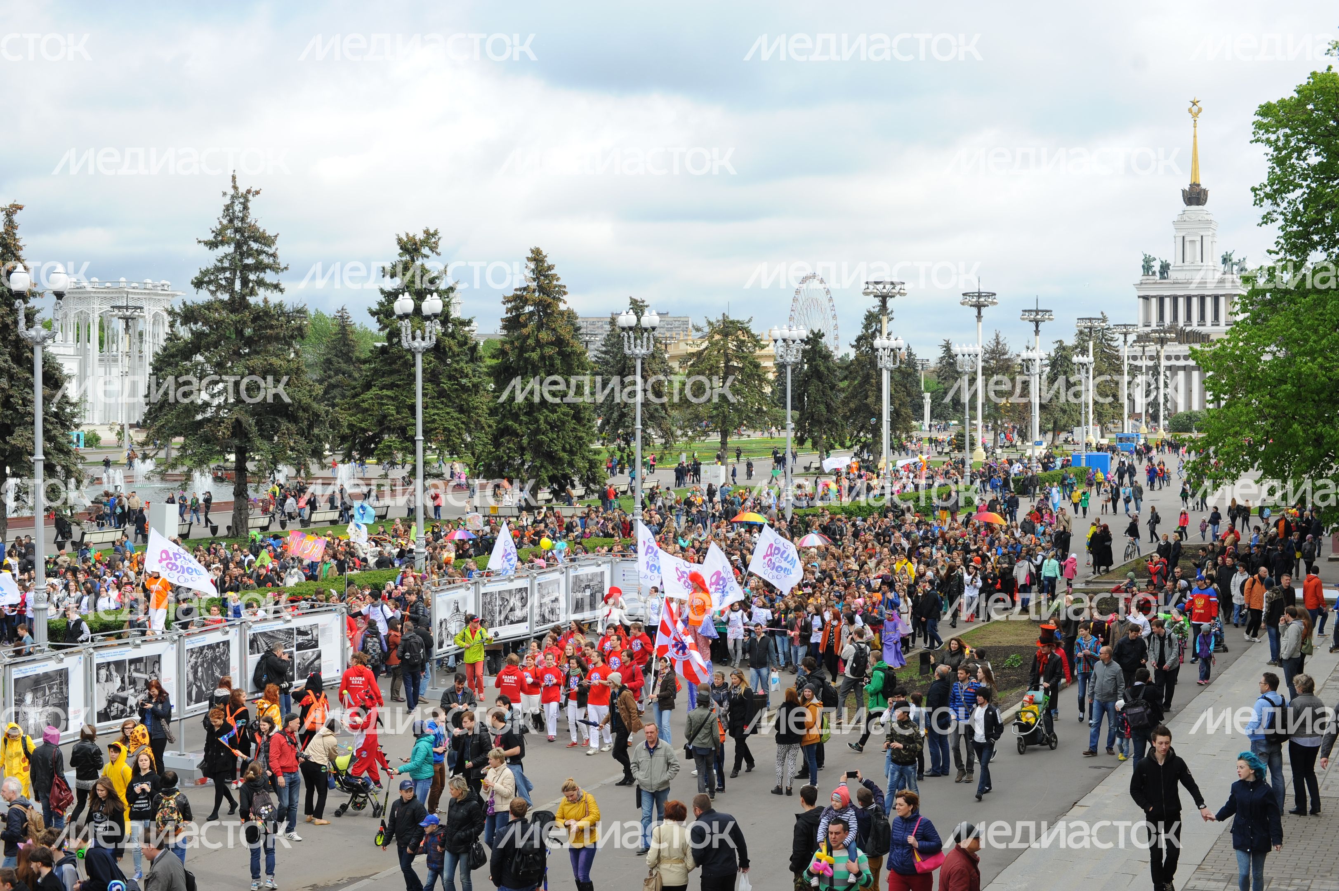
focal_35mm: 50
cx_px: 670
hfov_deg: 39.6
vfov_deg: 27.0
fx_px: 1859
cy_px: 446
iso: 250
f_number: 7.1
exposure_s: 1/640
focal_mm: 50
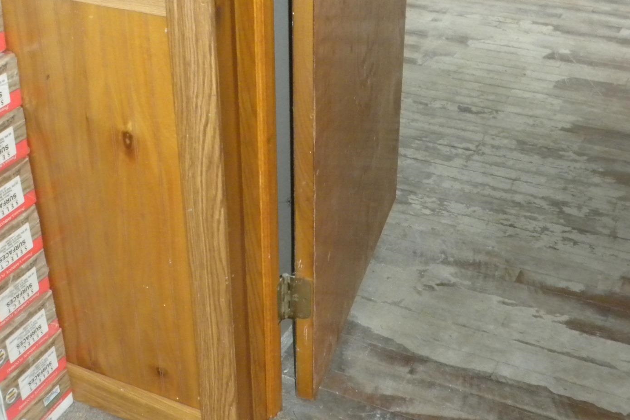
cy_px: 223
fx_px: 997
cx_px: 240
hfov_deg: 34.9
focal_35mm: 57
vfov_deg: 23.8
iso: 400
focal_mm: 6.6
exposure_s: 1/30
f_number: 3.5
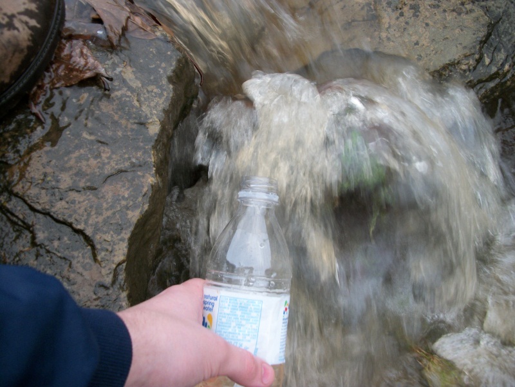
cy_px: 194
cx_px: 258
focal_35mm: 32
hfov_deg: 56.8
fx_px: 476
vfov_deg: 44.2
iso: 80
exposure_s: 1/60
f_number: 2.9
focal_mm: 5.7
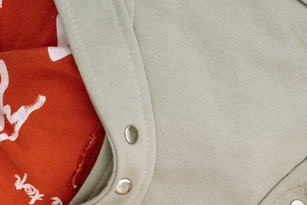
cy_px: 378
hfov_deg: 10.5
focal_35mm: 195
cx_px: 217
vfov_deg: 6.9
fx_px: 1664
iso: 160
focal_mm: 33
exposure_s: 1/2000
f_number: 2.5
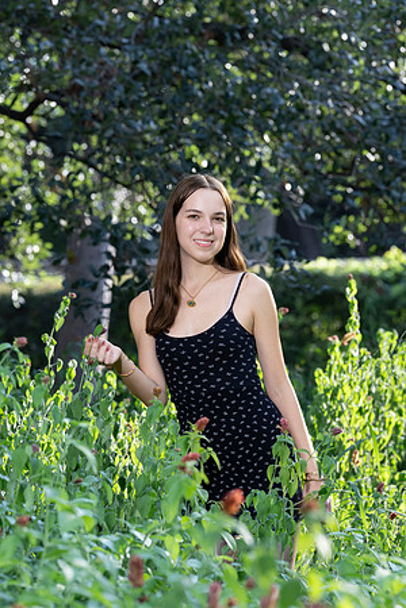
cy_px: 304
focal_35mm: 180
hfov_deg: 7.6
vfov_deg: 11.4
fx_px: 3045
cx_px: 203
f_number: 8
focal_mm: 180
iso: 640
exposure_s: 1/200
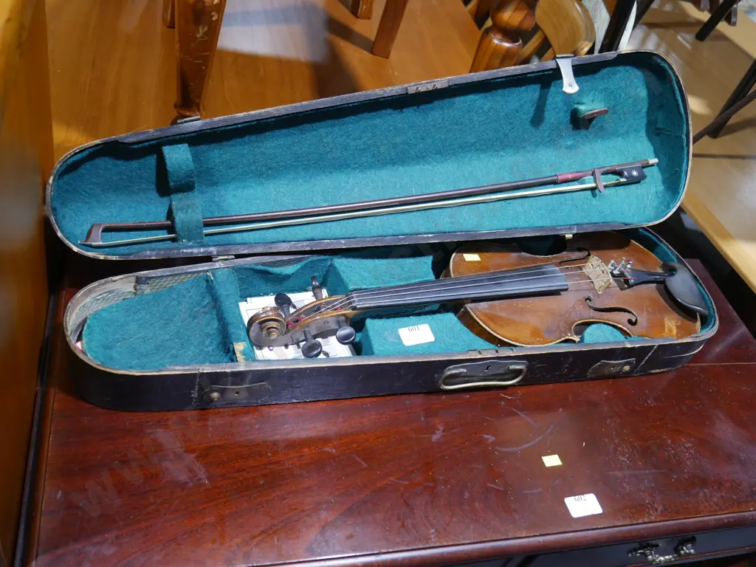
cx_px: 378
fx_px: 699
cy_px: 284
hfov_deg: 56.8
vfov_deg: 44.2
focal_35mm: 32
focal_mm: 16
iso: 500
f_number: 3.6
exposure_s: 1/60
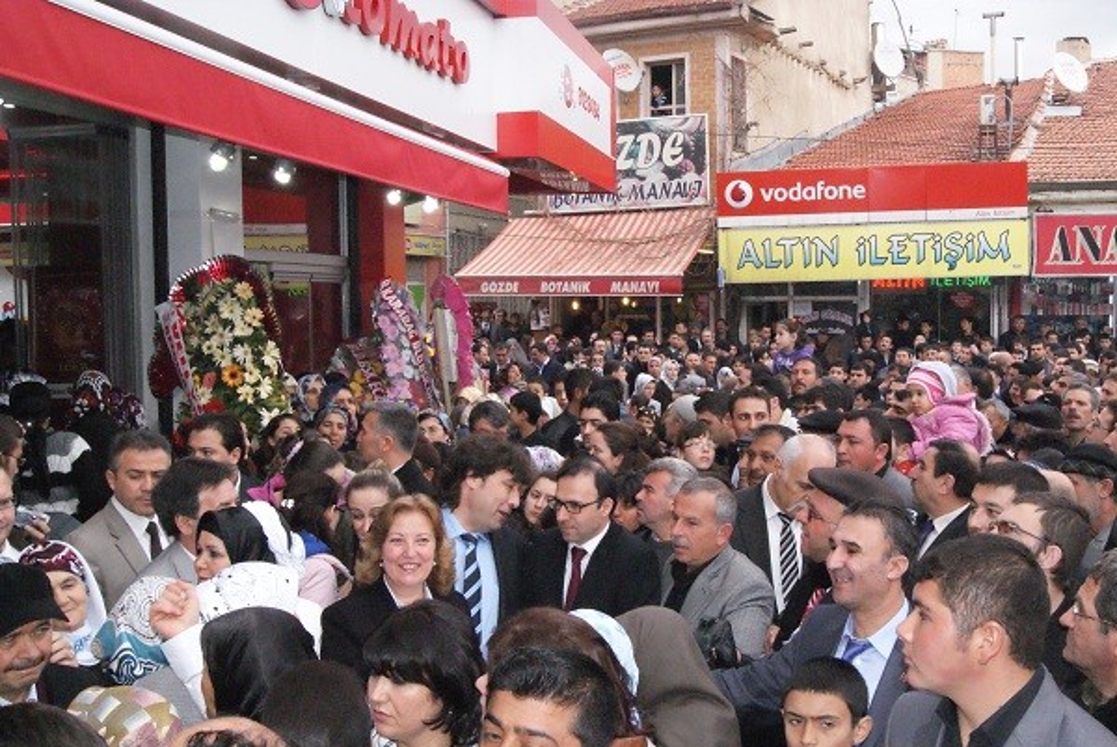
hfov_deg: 49.5
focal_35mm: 39
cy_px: 374
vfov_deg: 34.3
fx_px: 1211
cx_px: 558
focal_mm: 26
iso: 3200
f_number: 16
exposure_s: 1/160
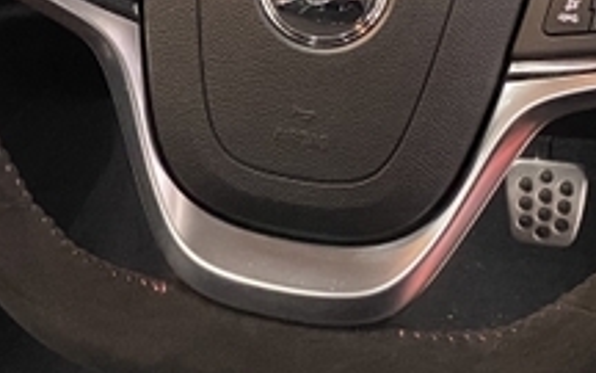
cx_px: 166
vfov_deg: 12.8
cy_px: 75
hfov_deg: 20.3
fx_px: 1657
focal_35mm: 102
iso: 800
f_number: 1.8
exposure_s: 1/30
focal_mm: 4.25
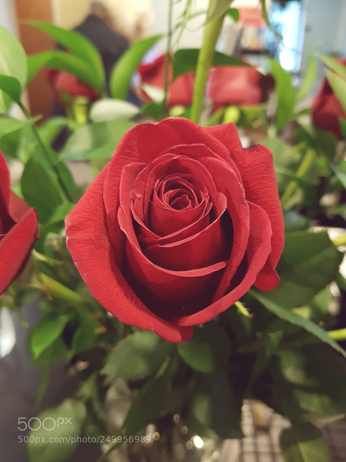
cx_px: 173
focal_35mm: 26
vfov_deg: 67.3
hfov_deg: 53.1
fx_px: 347
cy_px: 231
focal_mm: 4.2
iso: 400
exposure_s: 1/20
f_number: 1.7
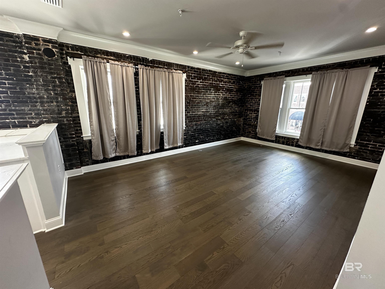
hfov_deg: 102.1
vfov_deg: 85.7
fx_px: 156
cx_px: 192
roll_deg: -1.0
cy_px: 144
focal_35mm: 14
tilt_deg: -14.1
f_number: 2.2
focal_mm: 2.22
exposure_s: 1/60
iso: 200
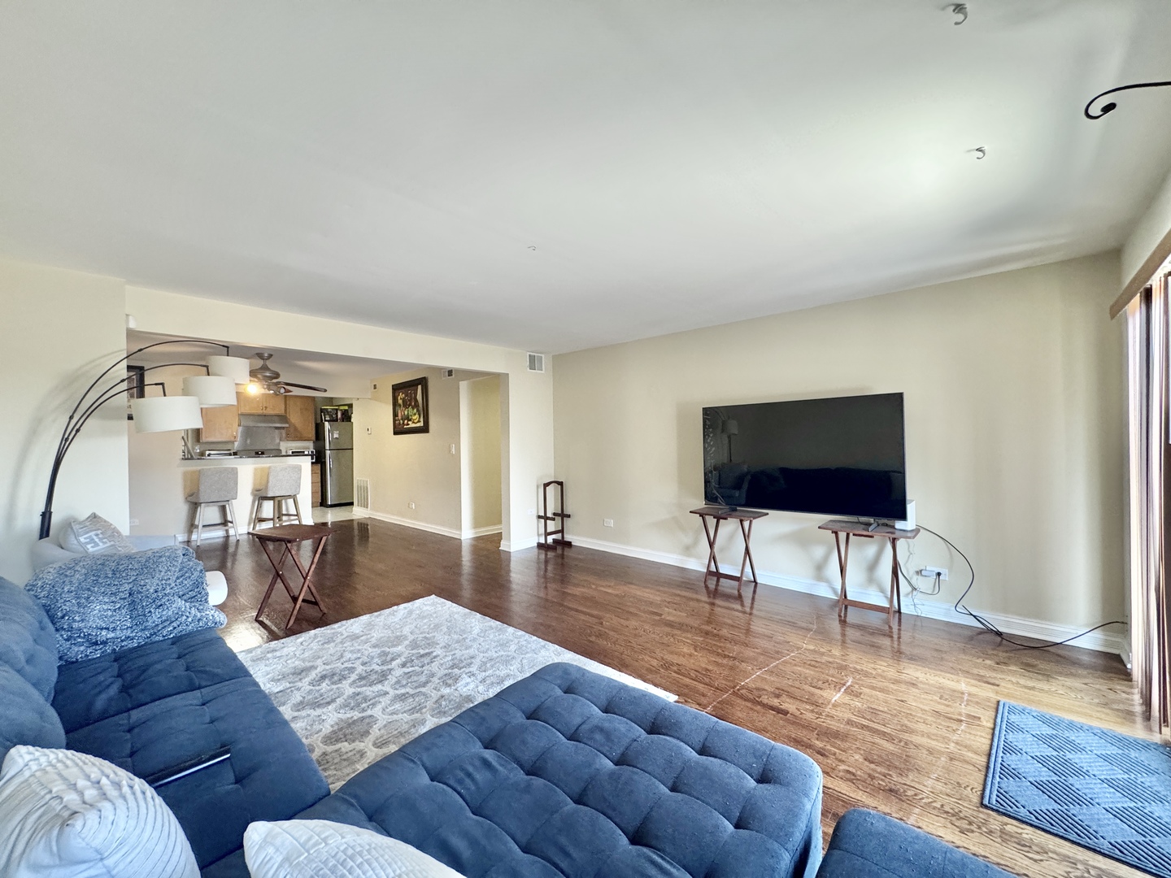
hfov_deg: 102.1
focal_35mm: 14
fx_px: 474
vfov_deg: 85.7
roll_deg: +0.5
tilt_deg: -0.5
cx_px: 586
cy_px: 439
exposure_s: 1/60
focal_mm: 2.22
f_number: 2.2
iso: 320
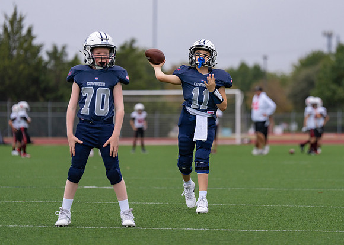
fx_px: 1898
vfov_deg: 7.4
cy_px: 99
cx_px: 212
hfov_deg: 10.4
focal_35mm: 194
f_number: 2.8
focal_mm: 155
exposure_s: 1/1000
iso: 640
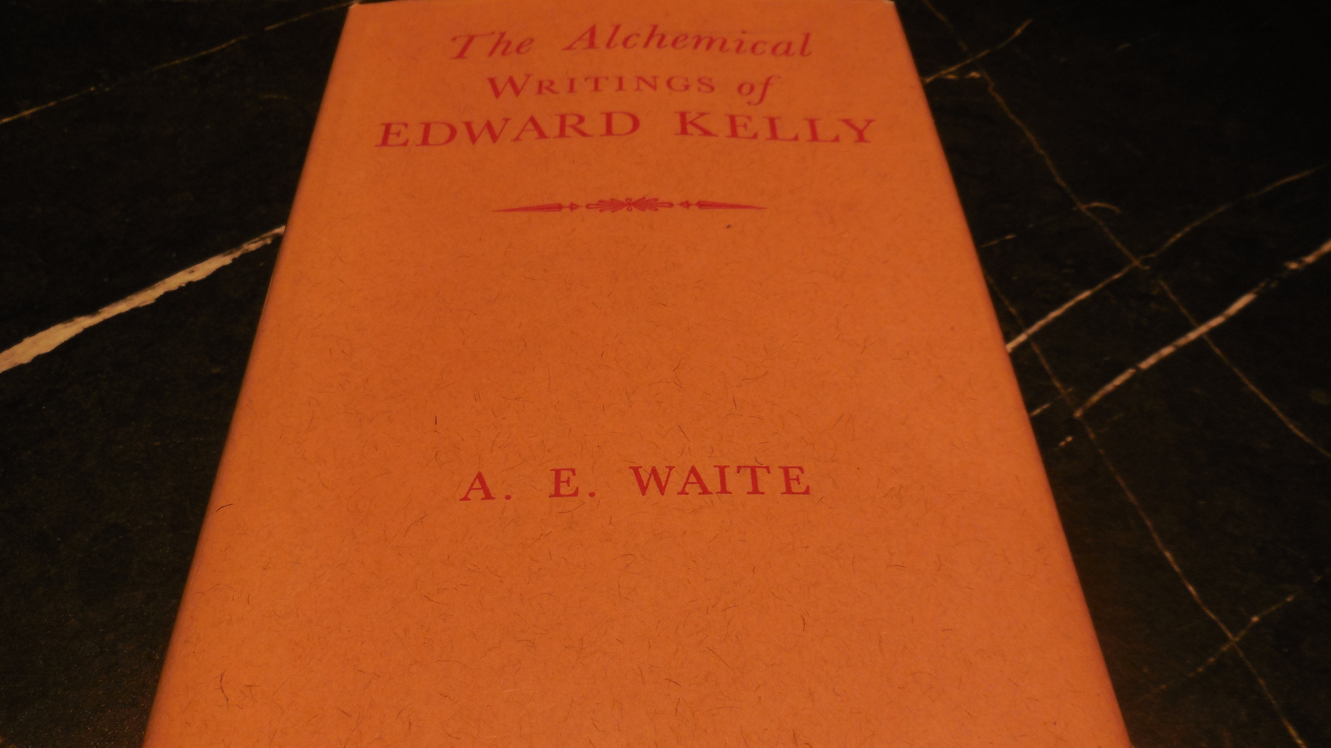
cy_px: 451
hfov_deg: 67.9
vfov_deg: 41.3
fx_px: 988
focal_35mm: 28
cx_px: 653
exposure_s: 1/100
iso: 125
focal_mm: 4.5
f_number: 3.1
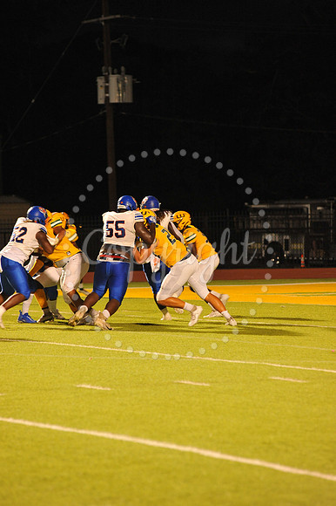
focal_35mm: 185
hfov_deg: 7.4
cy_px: 253
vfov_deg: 11.1
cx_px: 168
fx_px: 2593
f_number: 5
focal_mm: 185
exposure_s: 1/160
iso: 3200
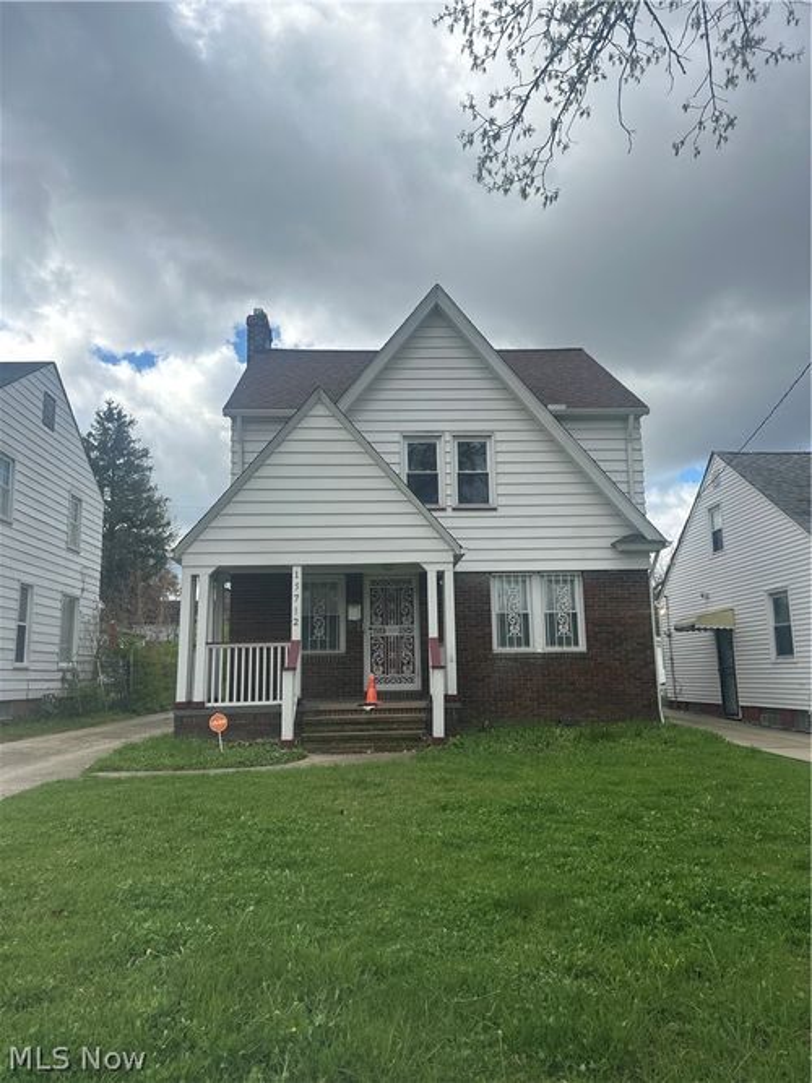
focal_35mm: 24
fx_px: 751
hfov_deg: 56.8
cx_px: 406
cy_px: 542
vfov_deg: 71.6
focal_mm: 6.86
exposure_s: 1/3861
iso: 80
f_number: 1.78
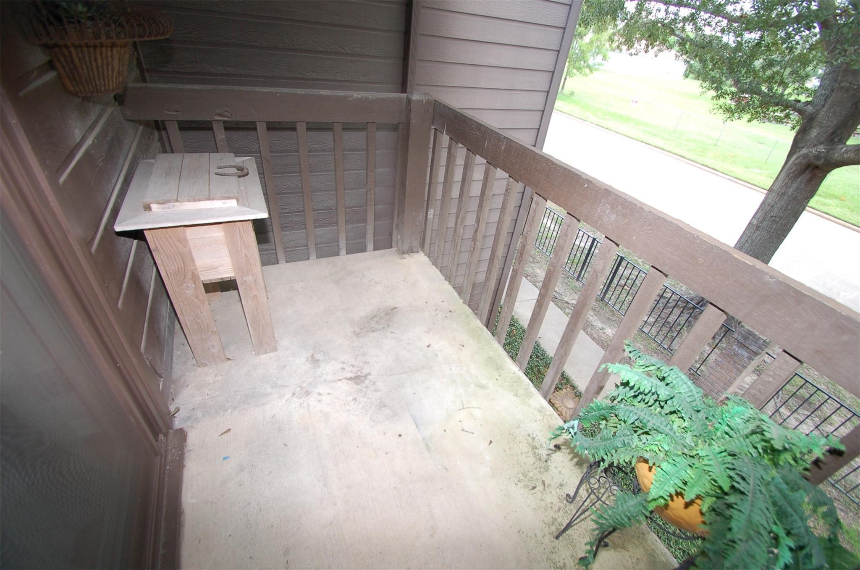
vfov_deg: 77.1
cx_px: 430
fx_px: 358
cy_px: 285
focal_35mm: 15
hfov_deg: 100.5
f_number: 4.5
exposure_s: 1/80
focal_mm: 10
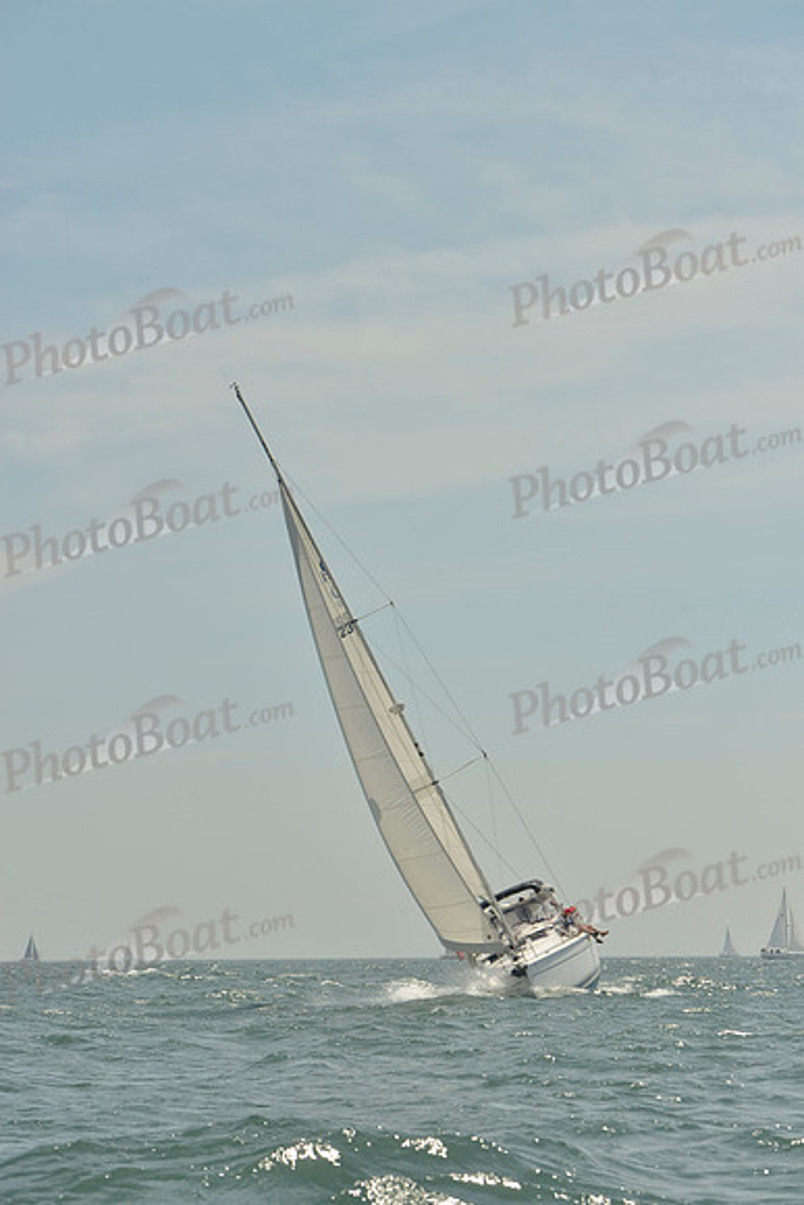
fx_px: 2879
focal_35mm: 86
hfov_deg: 15.9
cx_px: 402
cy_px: 602
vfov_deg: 23.6
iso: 200
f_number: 9
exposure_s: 1/1250
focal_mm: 86
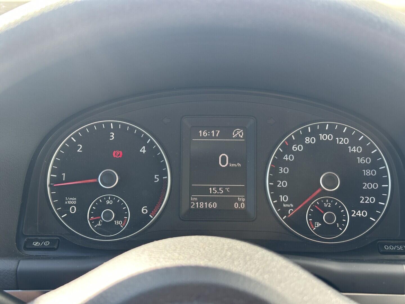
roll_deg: -1.0
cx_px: 202
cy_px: 152
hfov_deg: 39.7
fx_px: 562
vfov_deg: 30.3
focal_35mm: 48
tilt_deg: -23.5
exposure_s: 1/185
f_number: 1.78
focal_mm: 6.86
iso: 64
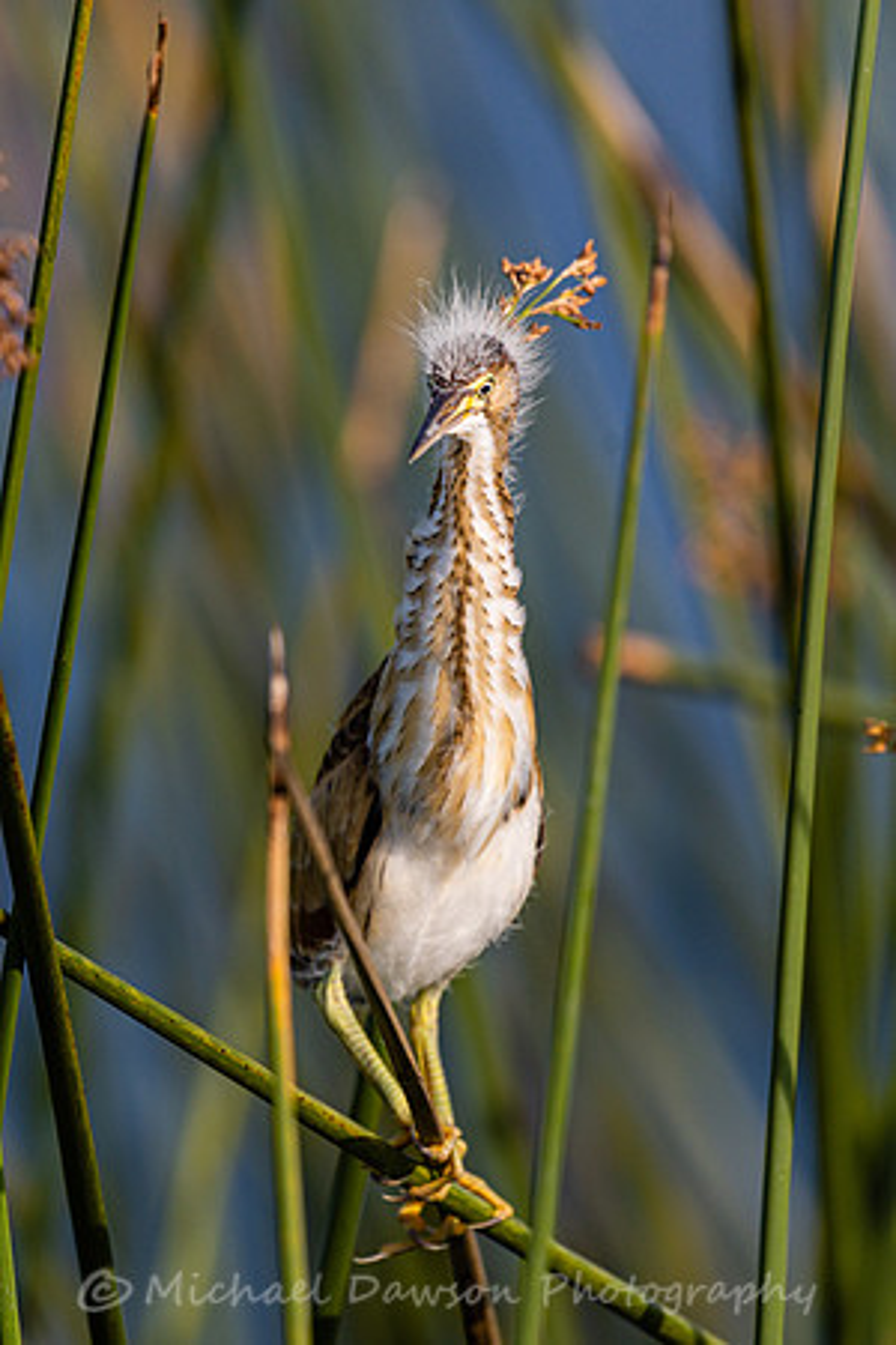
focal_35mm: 500
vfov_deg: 4.1
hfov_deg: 2.7
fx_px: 18665
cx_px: 448
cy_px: 672
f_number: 5.6
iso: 220
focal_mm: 500
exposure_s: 1/1250
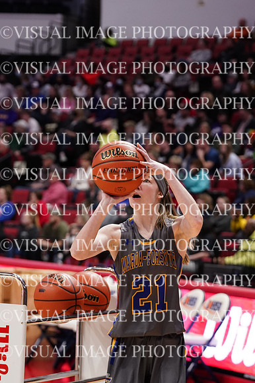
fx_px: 1638
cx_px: 128
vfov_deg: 13.3
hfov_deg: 8.9
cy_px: 192
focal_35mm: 154
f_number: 4
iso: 3200
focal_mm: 103
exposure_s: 1/1000
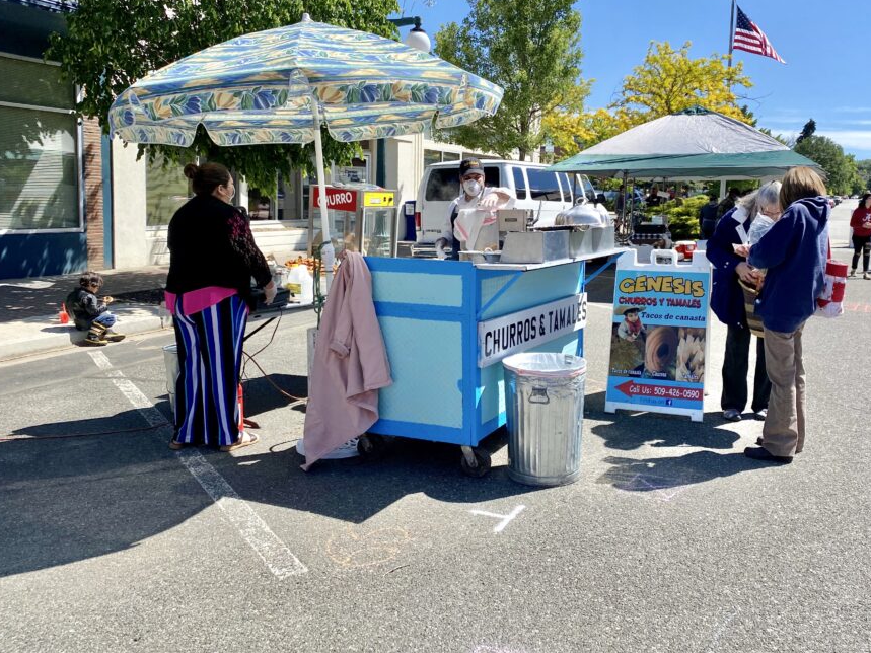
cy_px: 281
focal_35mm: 31
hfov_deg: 58.2
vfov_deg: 45.3
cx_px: 493
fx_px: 780
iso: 32
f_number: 1.8
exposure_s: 1/2141
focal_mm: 4.25
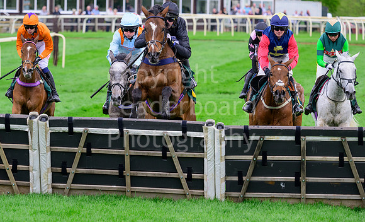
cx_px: 178
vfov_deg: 4.7
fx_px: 2700
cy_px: 148
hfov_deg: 7.7
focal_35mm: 274
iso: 1000
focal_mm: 220
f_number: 6.3
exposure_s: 1/1250
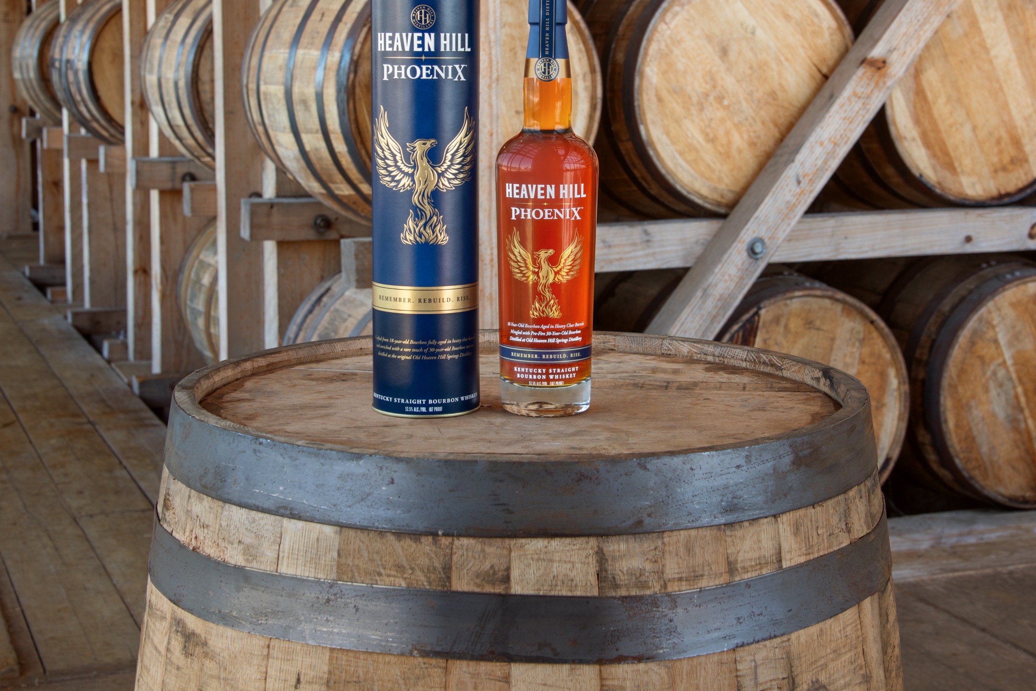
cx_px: 548
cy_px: 221
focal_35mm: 62
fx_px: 1785
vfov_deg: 21.8
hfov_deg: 32.4
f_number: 8
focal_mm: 44
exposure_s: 1/6
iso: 64
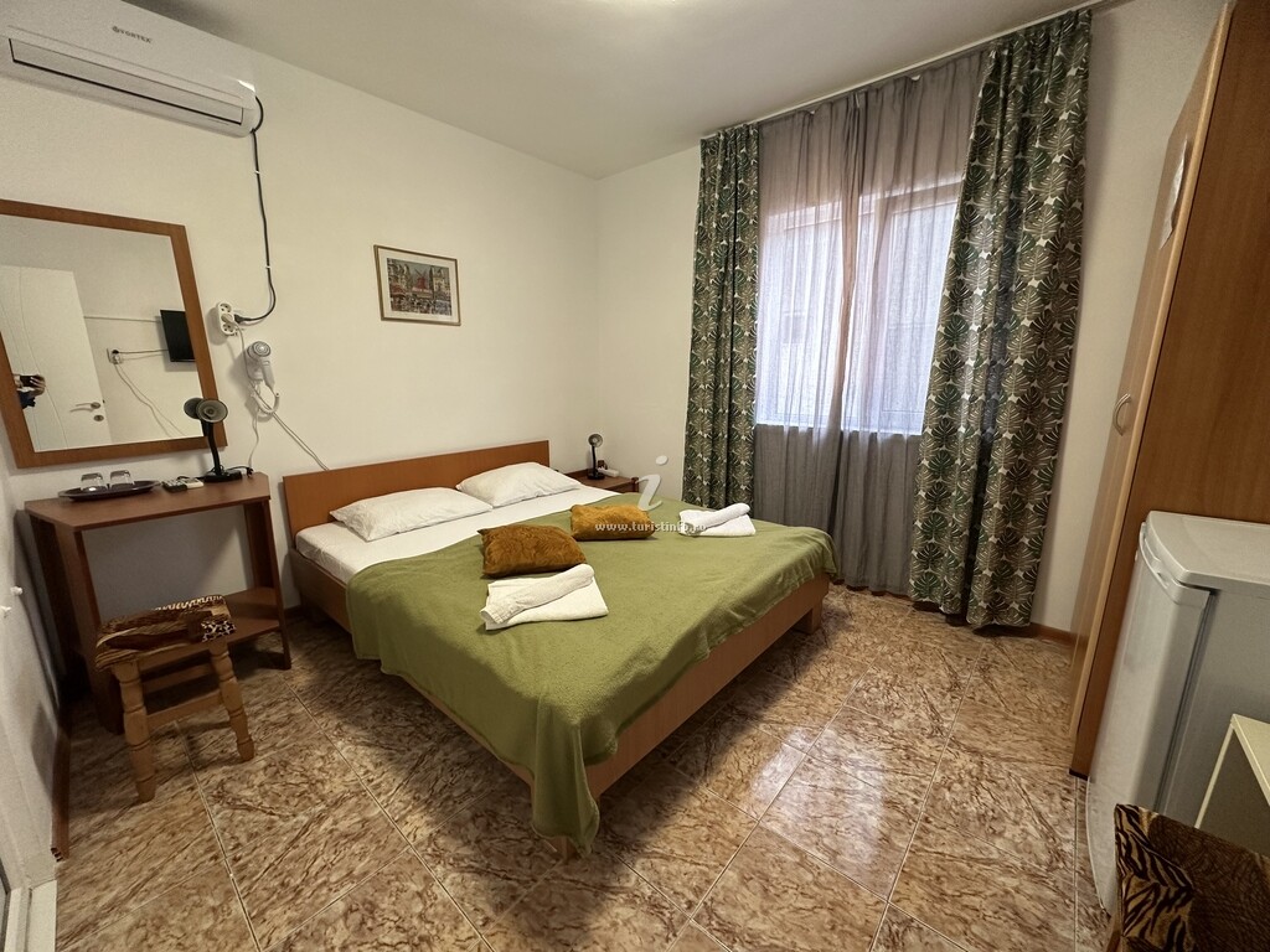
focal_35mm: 14
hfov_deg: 102.1
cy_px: 476
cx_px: 635
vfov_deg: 85.7
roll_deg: +0.5
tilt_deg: -12.1
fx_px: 514
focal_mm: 2.22
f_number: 2.2
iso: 160
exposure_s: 1/50
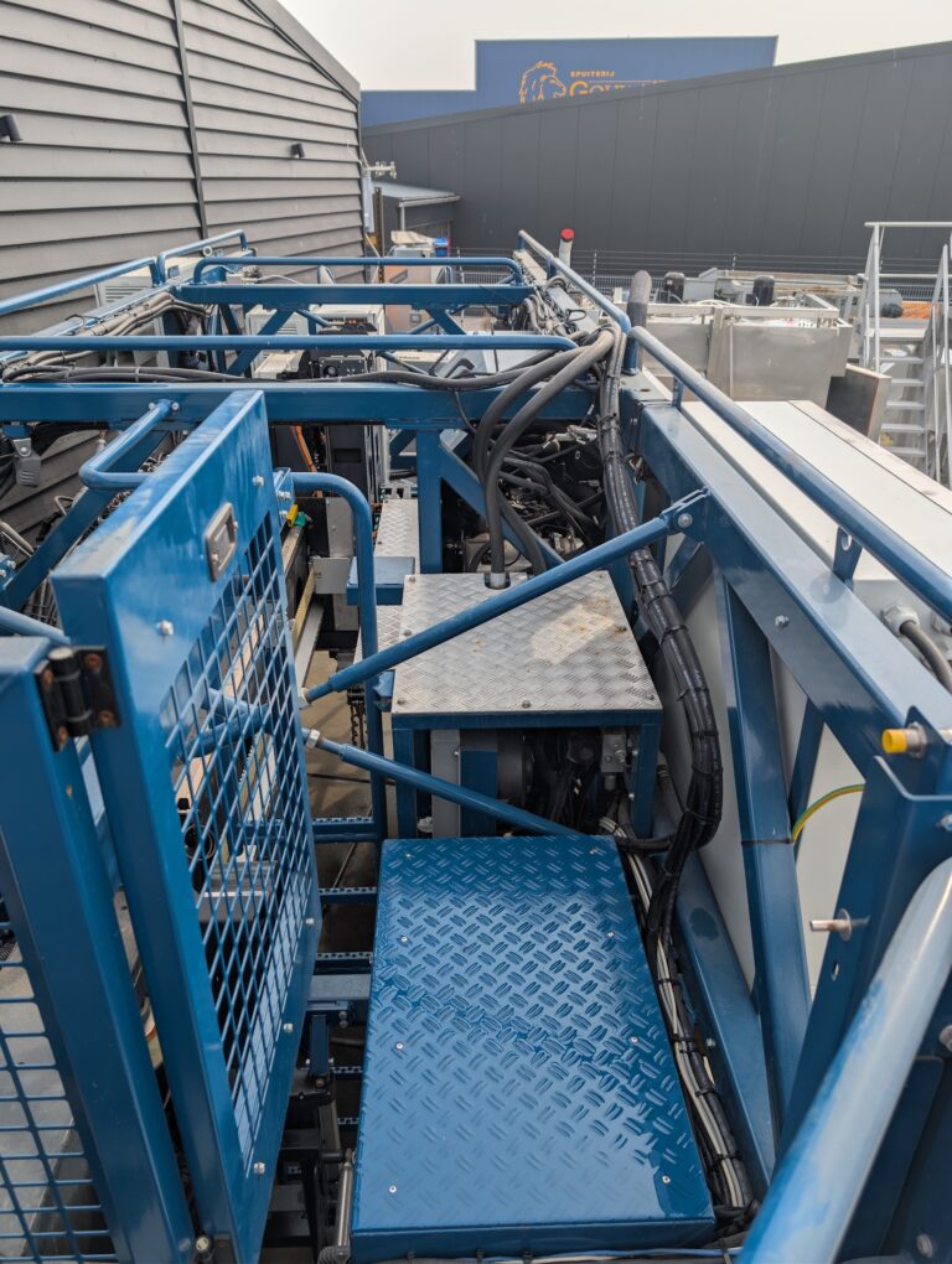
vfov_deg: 71.5
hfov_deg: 56.9
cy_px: 632
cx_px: 476
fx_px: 878
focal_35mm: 24
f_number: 1.68
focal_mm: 6.9
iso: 23
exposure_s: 1/1070
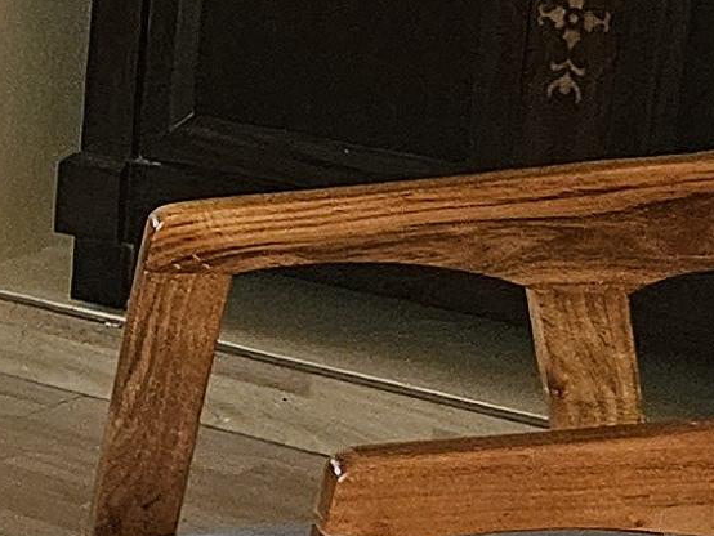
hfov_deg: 10.0
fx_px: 3425
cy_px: 398
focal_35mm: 166
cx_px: -1148
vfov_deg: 8.9
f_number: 1.8
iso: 800
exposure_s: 1/50
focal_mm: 5.4
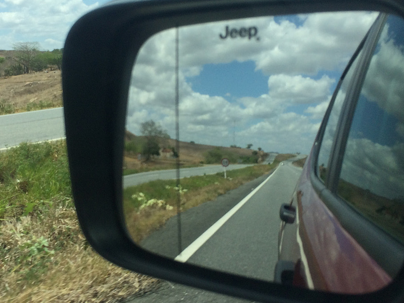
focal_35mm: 51
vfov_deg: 28.5
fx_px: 595
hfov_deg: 37.2
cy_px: 128
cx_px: 142
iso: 32
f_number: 2.2
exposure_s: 1/2740
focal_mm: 4.15
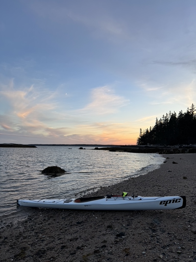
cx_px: 98
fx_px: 181
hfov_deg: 56.8
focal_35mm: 24
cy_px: 131
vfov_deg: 71.6
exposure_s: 1/387
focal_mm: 6.76
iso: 80
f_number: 1.78
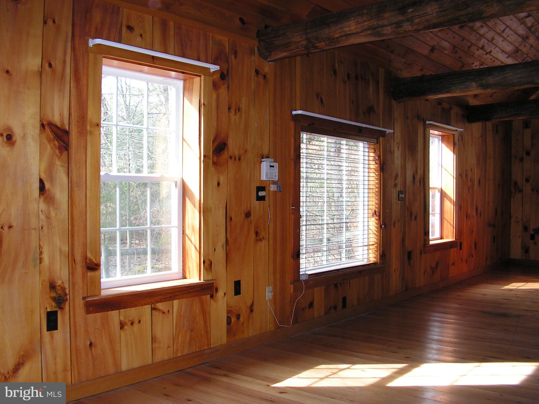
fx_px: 561
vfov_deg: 39.7
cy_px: 202
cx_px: 270
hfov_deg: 51.4
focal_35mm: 36
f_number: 3.2
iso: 100
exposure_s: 1/40
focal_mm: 6
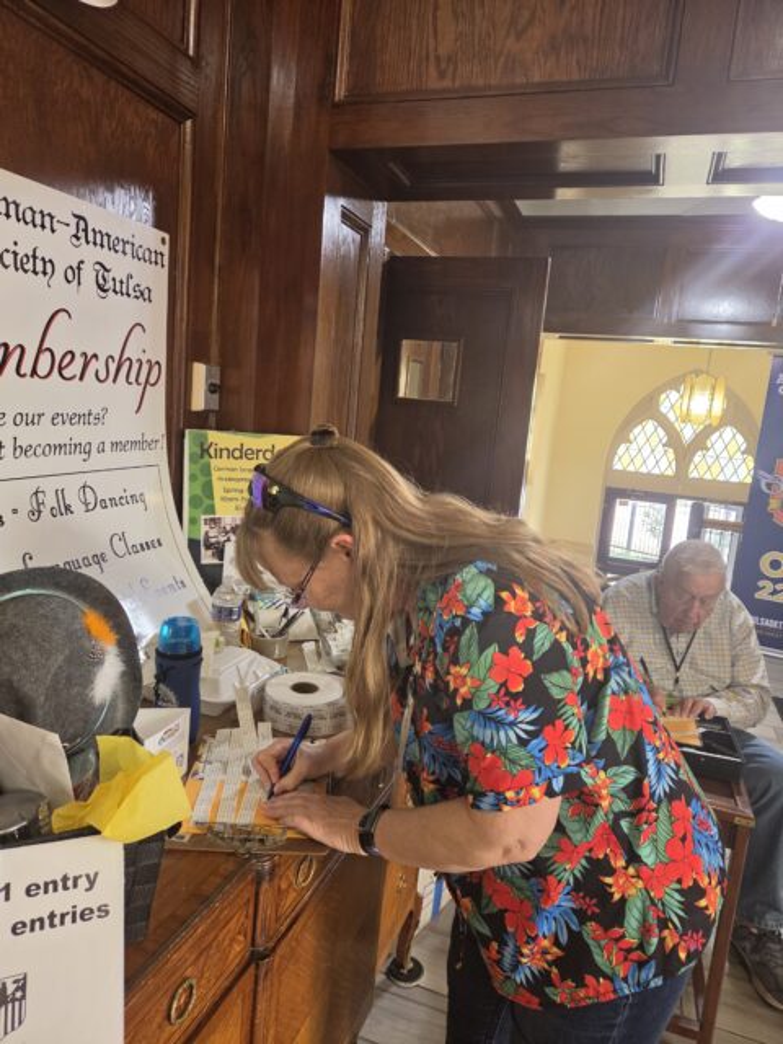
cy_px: 522
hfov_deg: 58.9
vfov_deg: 73.9
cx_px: 392
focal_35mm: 23
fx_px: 694
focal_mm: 5.4
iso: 250
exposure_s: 1/120
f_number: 1.8
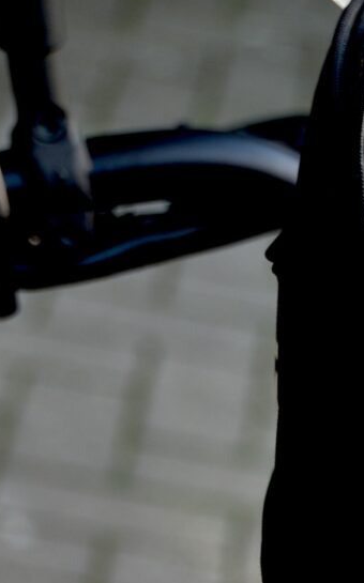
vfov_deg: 8.6
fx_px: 3655
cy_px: 1172
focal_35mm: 230
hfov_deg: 5.6
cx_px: 770
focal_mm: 48
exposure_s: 1/60
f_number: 4
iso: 200
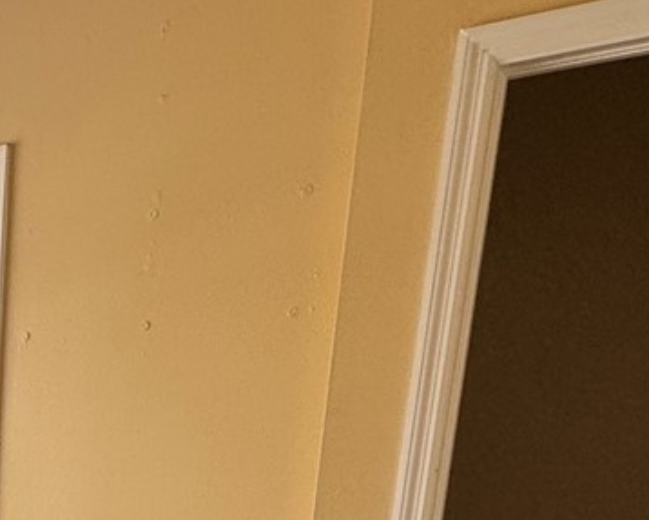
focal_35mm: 61
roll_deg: +1.1
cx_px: -299
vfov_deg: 20.9
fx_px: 1173
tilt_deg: -16.8
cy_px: 801
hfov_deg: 24.6
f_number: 2.2
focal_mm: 2.22
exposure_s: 1/130
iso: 40
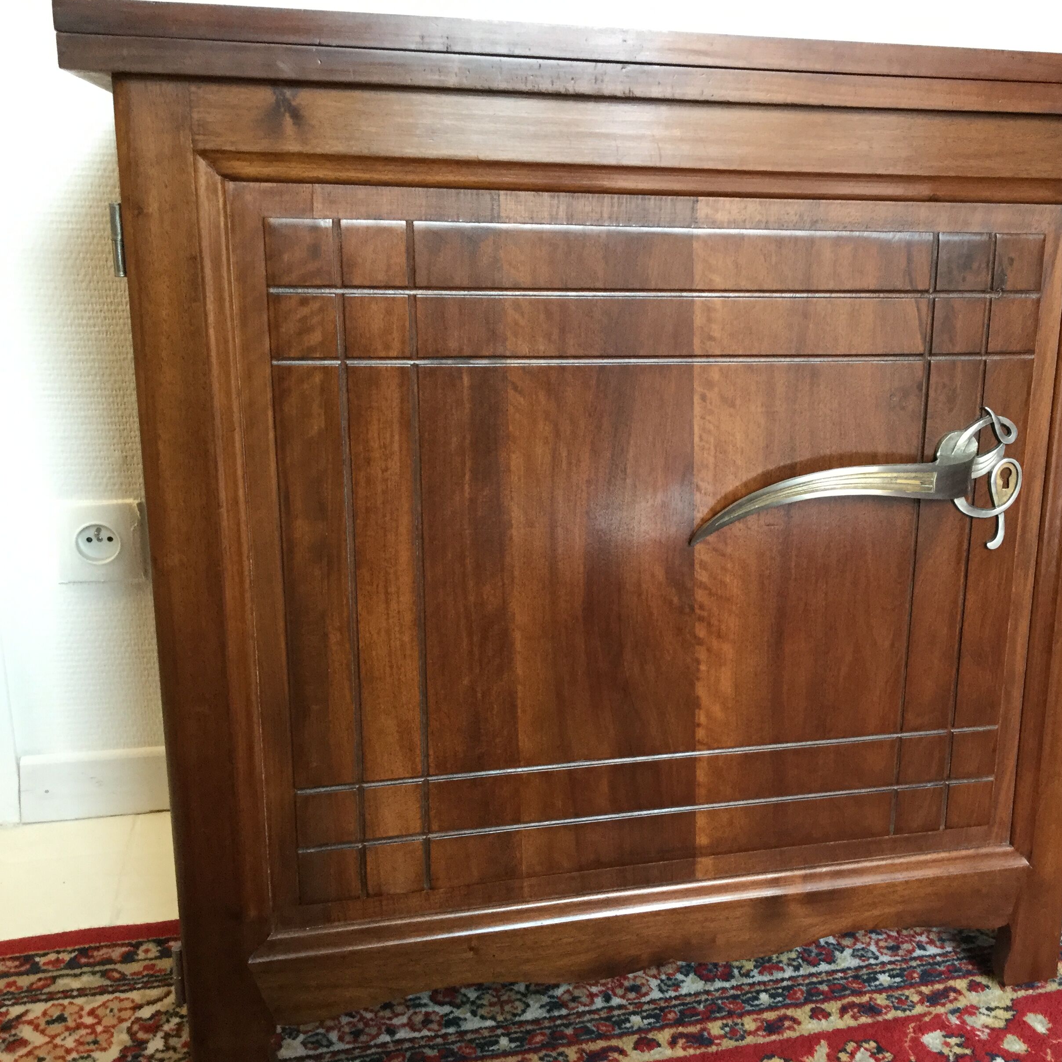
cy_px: 534
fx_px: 1284
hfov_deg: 44.5
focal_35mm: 37
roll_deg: -0.8
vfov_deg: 44.9
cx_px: 682
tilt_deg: -18.8
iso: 125
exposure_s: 1/33
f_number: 2.4
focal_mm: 3.3
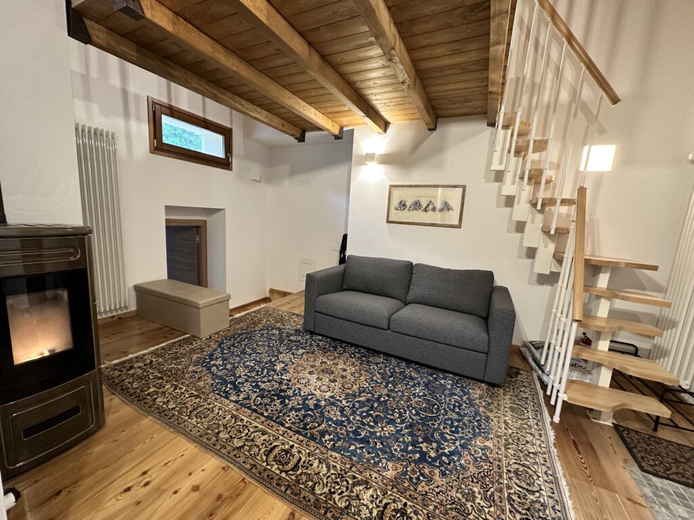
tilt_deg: -8.7
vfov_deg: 85.7
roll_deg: -3.8
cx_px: 347
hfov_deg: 102.1
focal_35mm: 14
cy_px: 260
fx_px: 281
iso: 200
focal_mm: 2.22
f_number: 2.2
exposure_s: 1/50
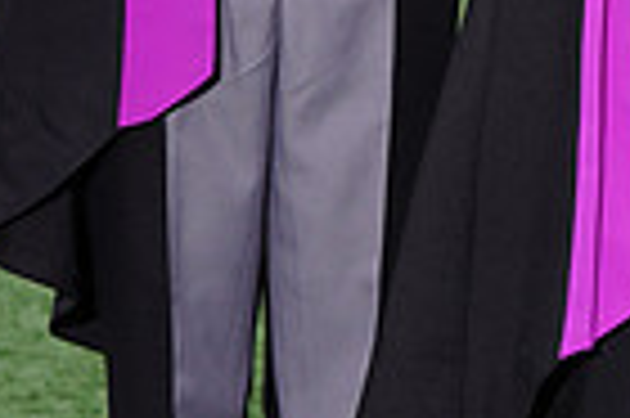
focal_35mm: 523
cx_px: 1062
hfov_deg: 3.9
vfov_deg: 2.6
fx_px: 9142
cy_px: -443
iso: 200
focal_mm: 126
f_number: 5.6
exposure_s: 1/200
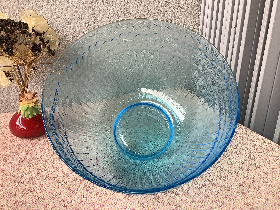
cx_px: 140
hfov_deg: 58.4
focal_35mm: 31
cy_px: 105
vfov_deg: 45.4
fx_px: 251
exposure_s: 1/100
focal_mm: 3.3
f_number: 2.4
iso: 80
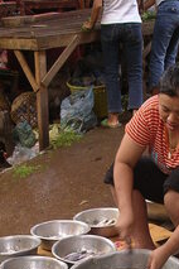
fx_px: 701
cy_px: 279
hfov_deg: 14.5
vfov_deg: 20.8
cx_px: 135
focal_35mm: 94
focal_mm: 7.8
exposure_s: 1/27
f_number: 2.8
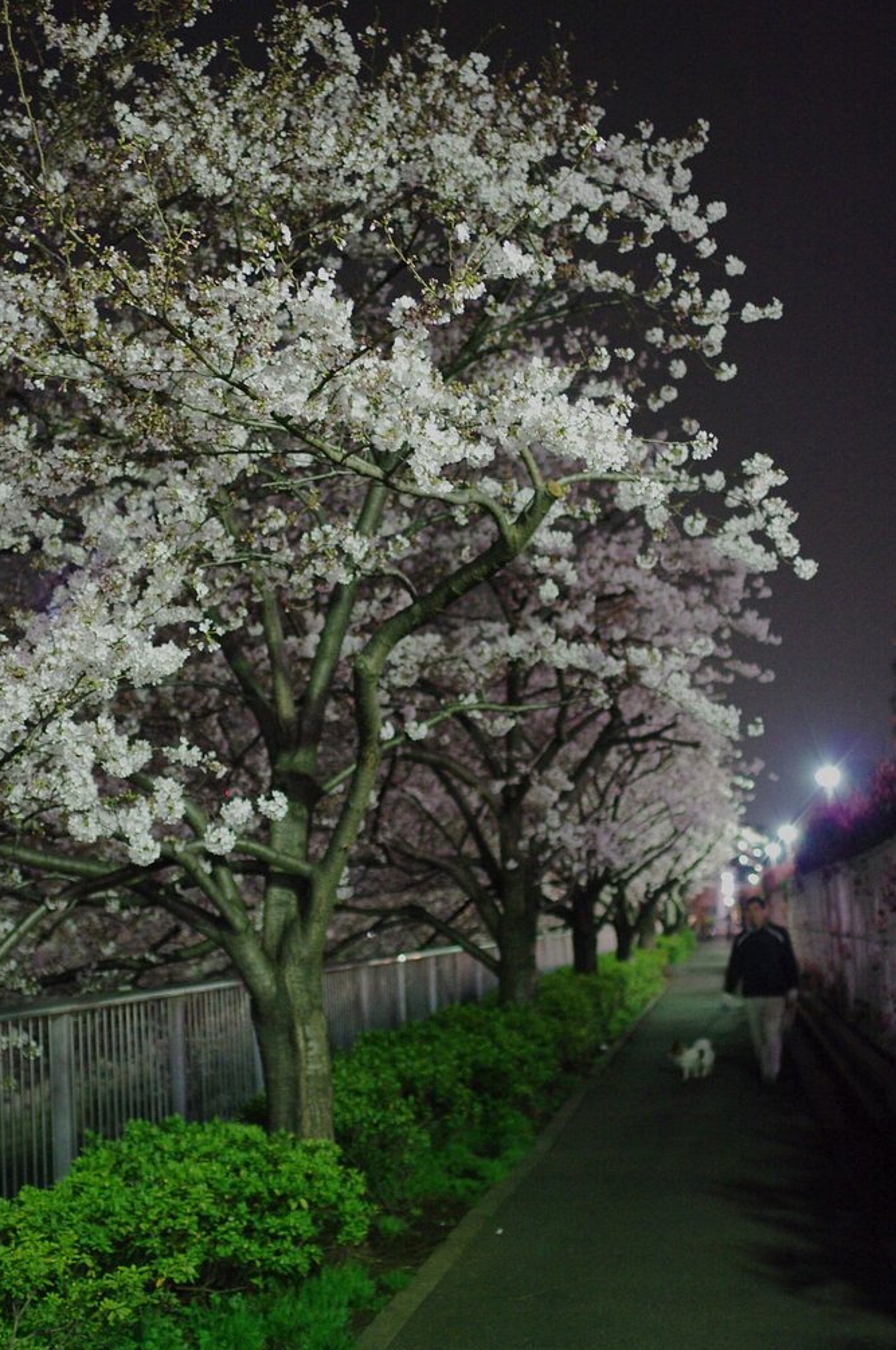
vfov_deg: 37.2
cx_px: 442
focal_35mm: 54
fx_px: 2004
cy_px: 677
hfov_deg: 25.2
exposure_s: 1/8
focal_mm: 35
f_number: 2.2
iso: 1600
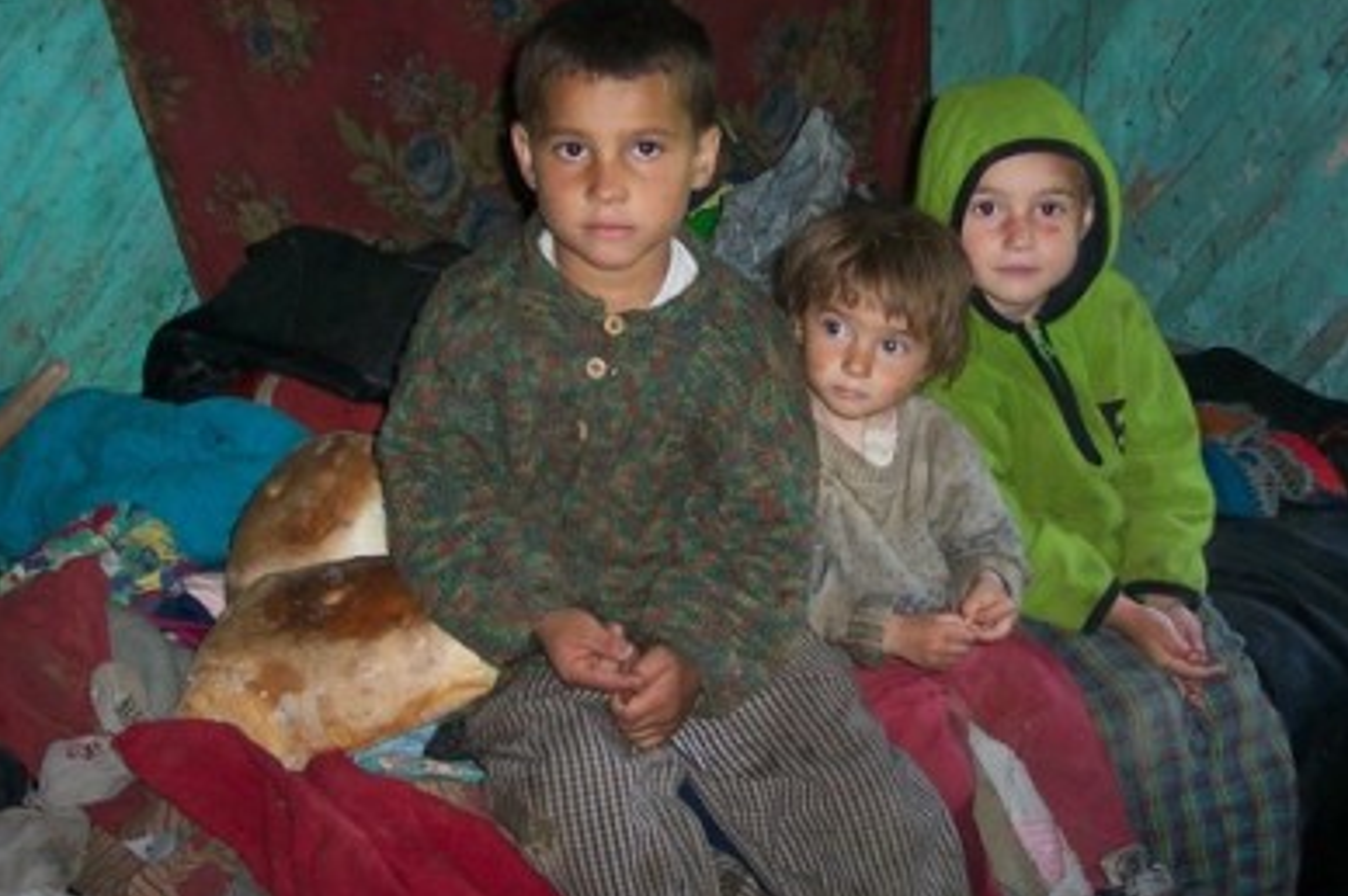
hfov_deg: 40.2
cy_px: 373
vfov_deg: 27.4
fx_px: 1833
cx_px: 806
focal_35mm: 49
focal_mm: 8
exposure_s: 1/30
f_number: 2.8
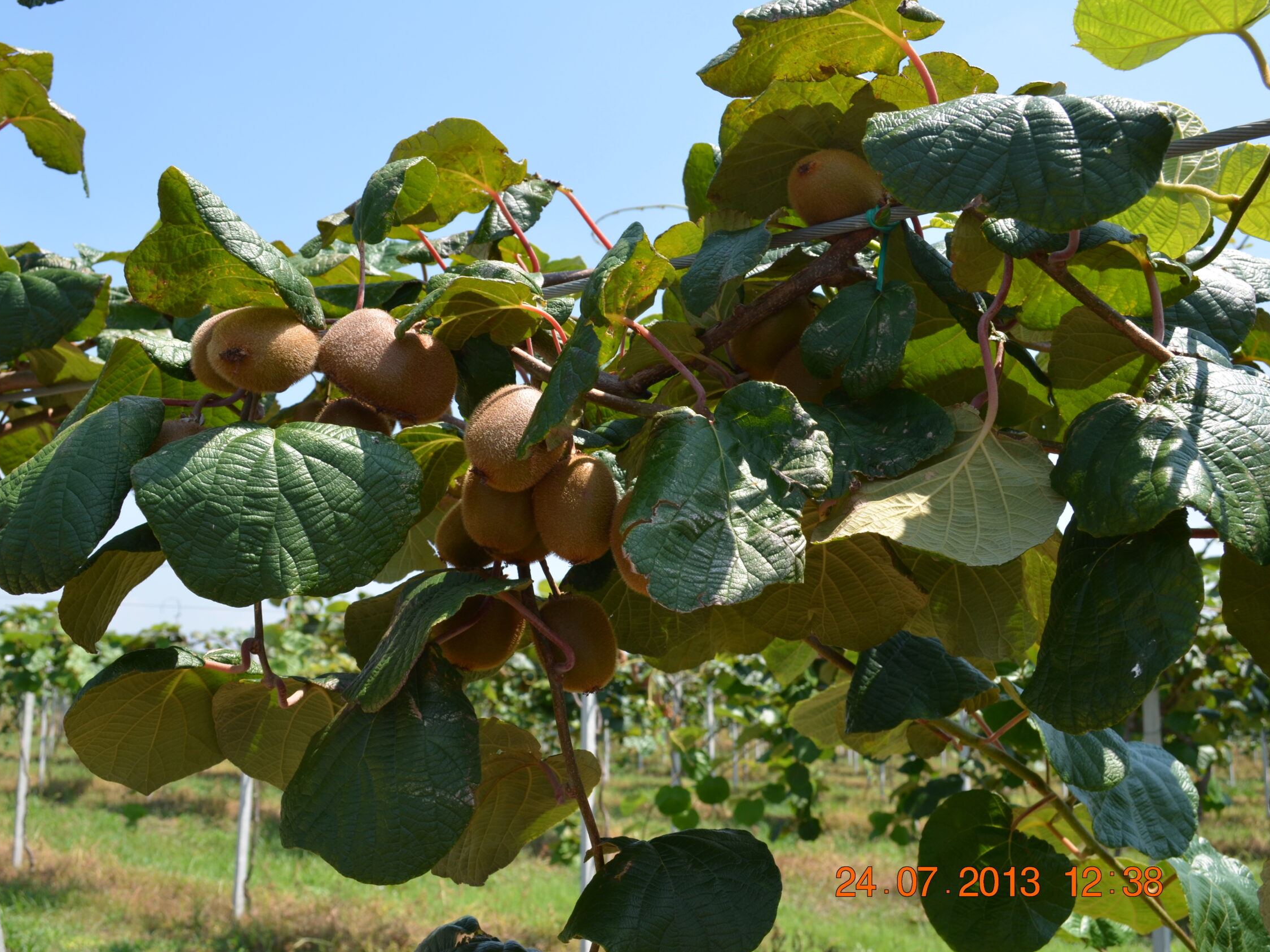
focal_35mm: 36
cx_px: 578
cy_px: 477
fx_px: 1321
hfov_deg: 51.3
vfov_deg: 39.7
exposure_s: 1/250
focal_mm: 22
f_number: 8
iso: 180
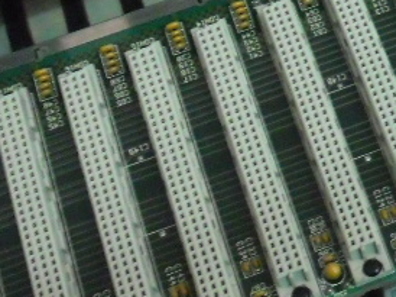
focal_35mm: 101
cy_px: 109
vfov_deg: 14.6
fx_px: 1154
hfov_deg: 18.2
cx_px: 506
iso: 400
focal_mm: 4.9
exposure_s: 1/25
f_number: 3.5
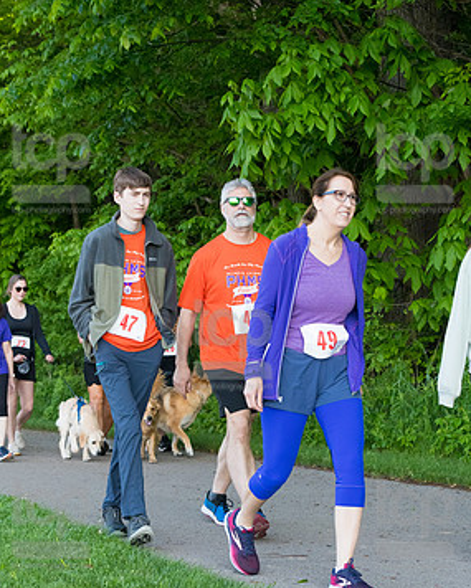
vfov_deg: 23.0
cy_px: 345
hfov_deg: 18.5
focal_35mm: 83
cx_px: 233
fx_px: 1446
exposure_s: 1/1600
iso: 4000
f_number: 5.6
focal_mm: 70
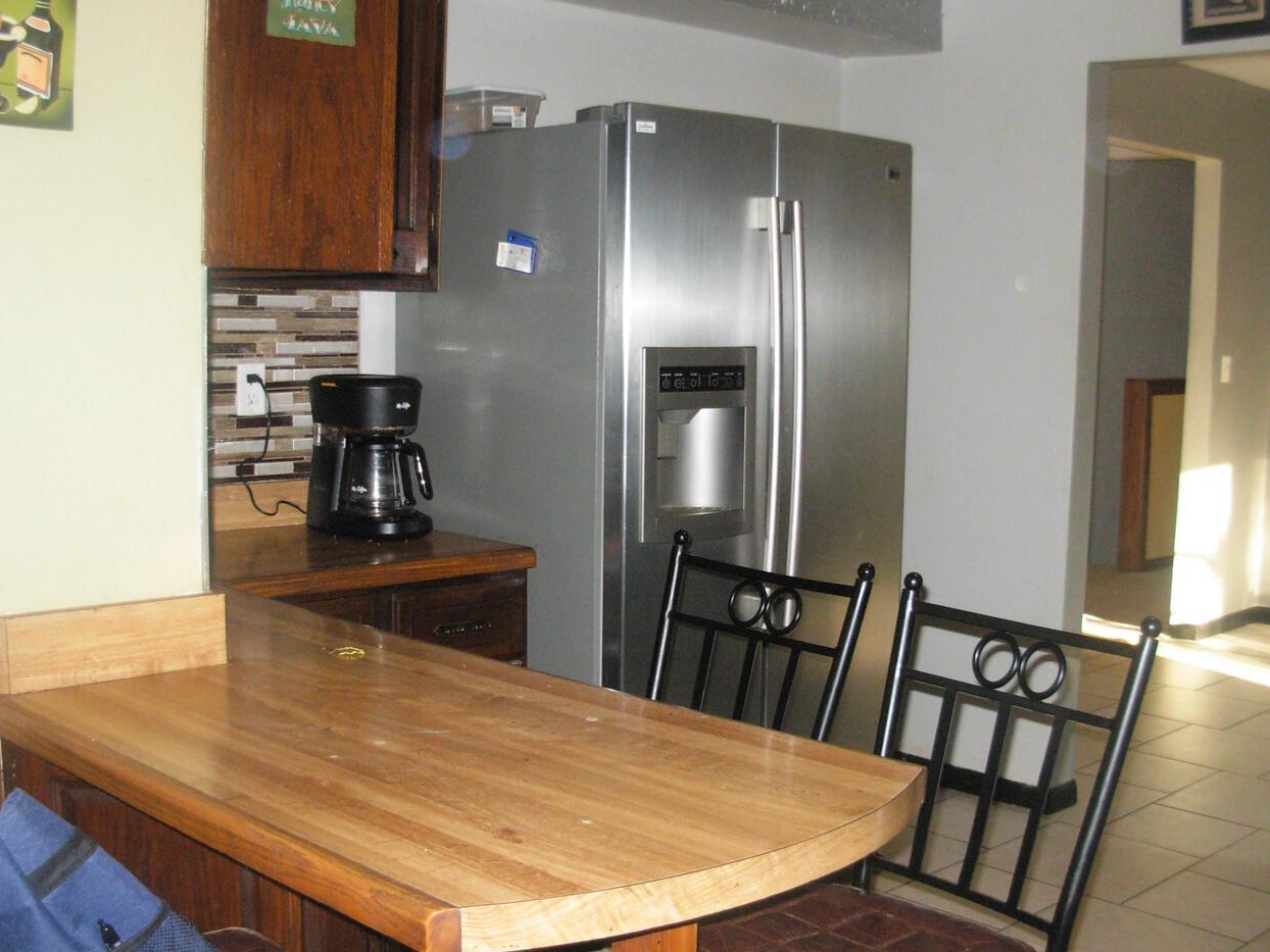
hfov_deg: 42.9
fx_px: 1614
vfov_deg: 32.9
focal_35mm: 44
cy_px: 477
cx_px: 630
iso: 400
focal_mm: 6.3
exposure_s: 1/114
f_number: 2.9
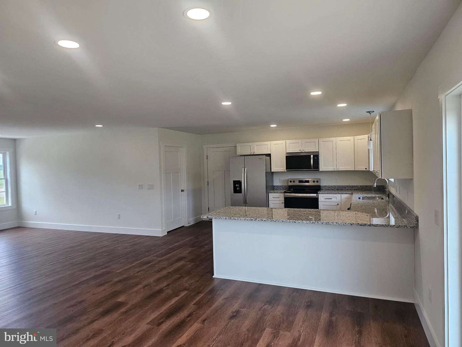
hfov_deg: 73.9
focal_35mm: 23
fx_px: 307
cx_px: 231
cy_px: 174
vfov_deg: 58.9
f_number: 1.7
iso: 125
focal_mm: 6.3
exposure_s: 1/180
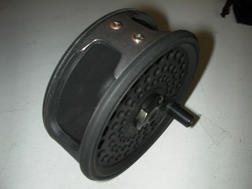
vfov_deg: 37.7
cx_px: 126
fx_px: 277
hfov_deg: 49.0
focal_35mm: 38
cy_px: 94
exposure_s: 1/30
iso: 200
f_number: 5.6
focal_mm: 6.3
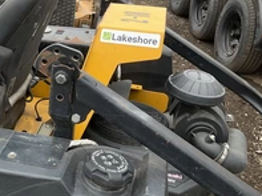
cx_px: 9
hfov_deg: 30.7
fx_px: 446
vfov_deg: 24.7
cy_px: 95
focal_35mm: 59
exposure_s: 1/428
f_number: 1.8
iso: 25
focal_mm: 3
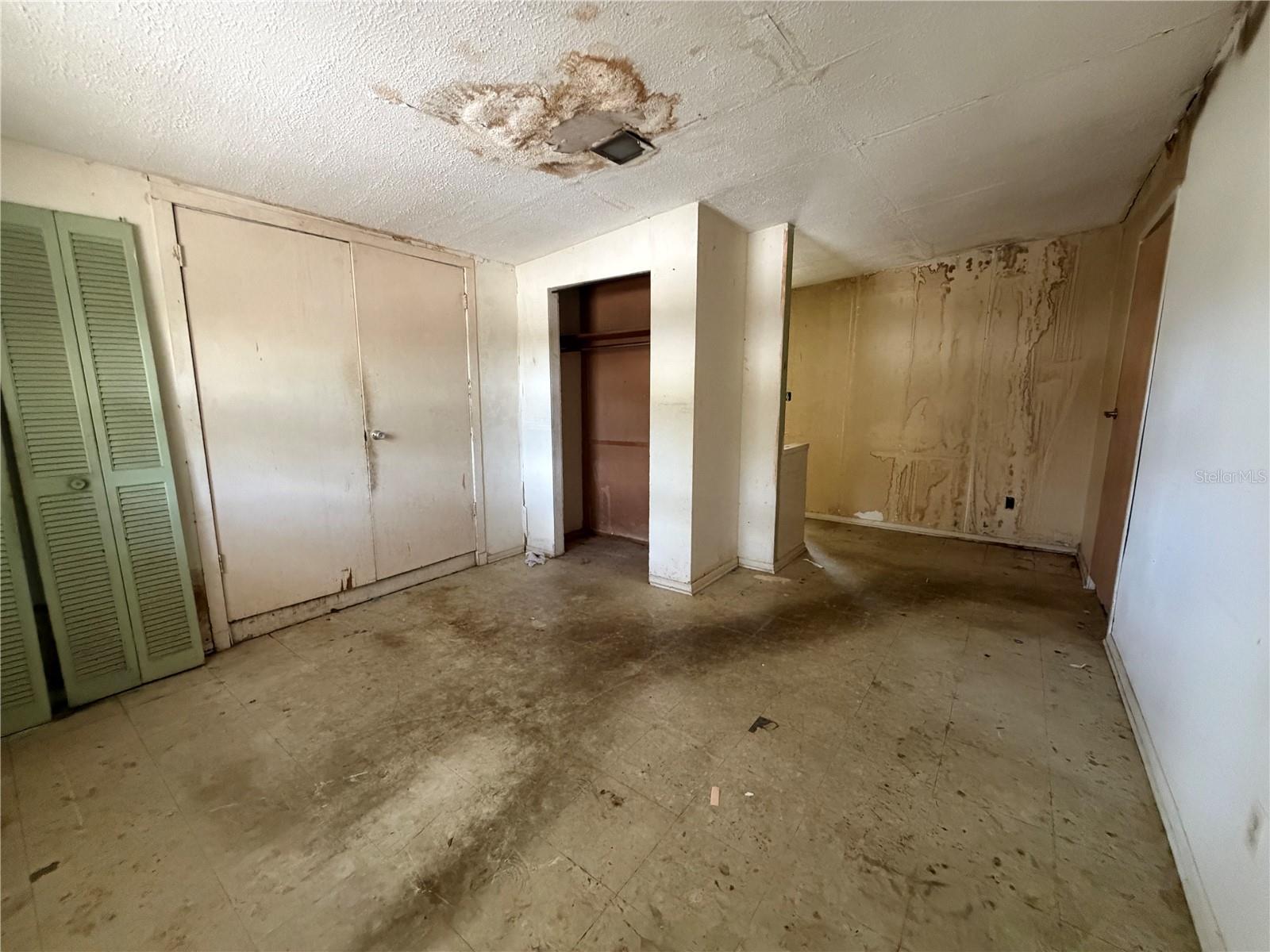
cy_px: 476
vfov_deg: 85.7
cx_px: 635
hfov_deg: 102.1
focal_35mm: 14
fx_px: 514
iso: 800
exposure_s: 1/60
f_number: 2.2
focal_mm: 2.22
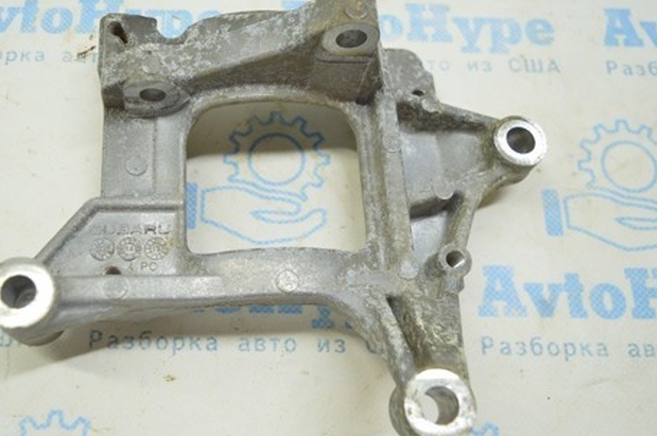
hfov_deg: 50.2
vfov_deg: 34.9
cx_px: 243
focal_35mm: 38
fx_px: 693
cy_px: 210
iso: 400
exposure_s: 1/60
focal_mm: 18
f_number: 3.5
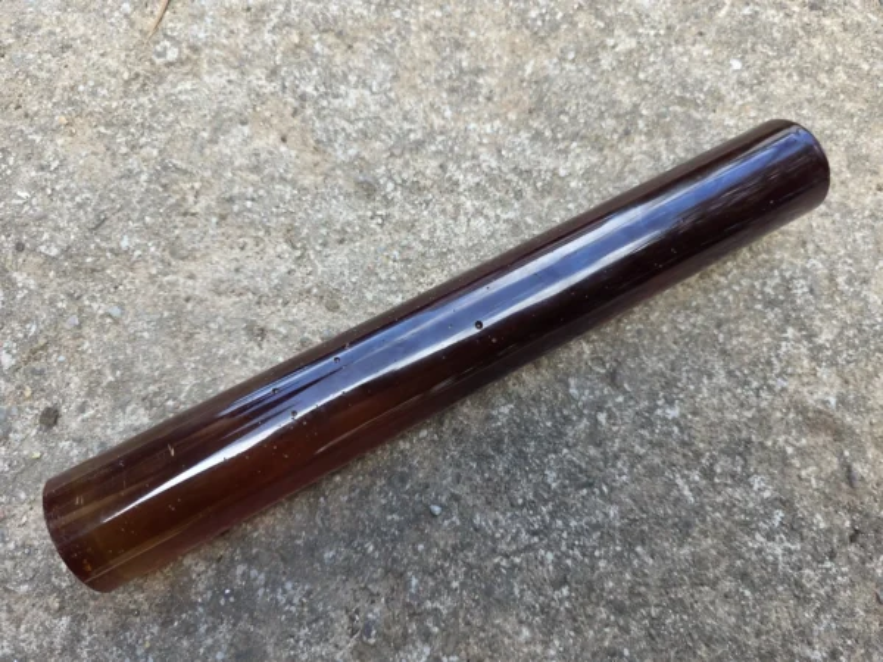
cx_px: 442
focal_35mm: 23
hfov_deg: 73.9
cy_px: 331
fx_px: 587
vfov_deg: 58.9
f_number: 1.7
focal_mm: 6.3
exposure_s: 1/180
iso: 50
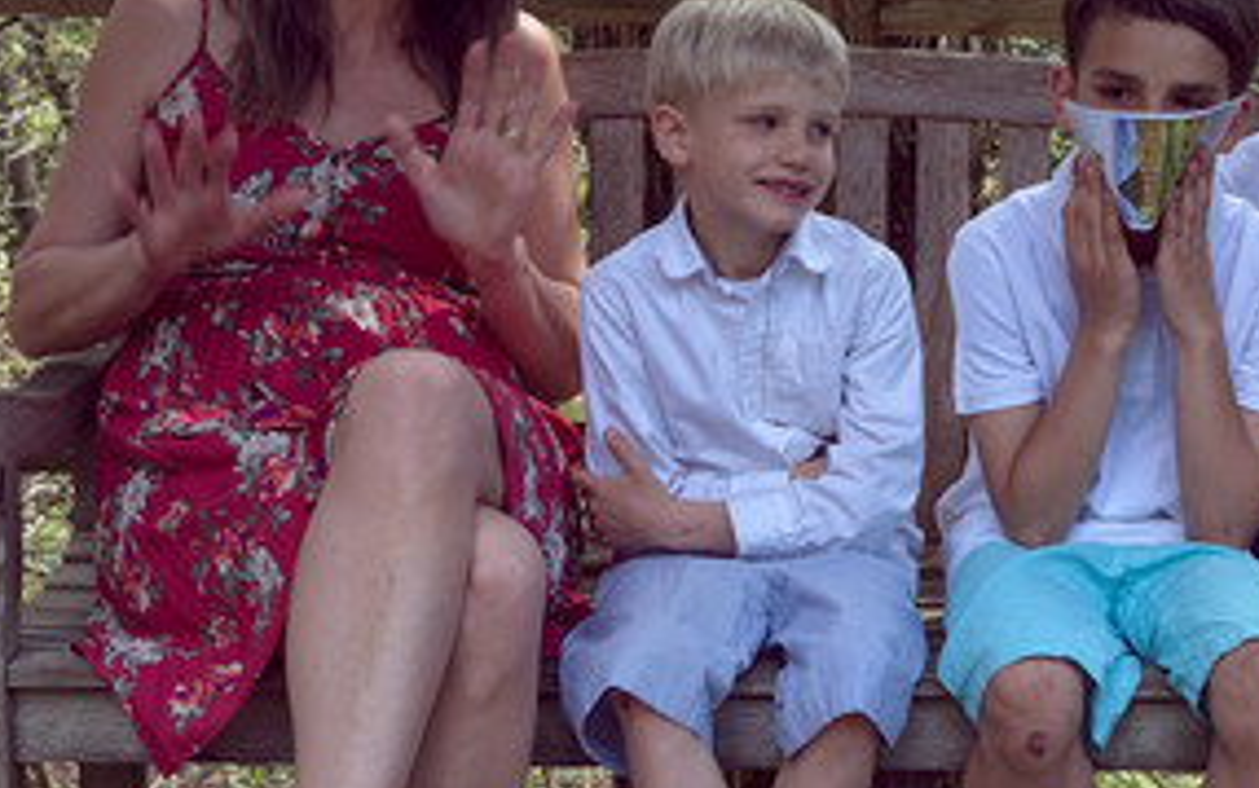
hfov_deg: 25.0
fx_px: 2815
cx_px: 872
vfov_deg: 15.9
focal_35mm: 82
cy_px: 306
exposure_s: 1/80
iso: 160
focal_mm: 31
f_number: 5.6
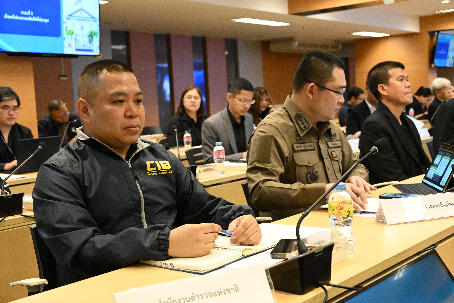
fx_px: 580
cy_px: 152
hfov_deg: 42.7
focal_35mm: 46
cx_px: 227
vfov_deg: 29.2
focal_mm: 46
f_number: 6.3
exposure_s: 1/500
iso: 20000
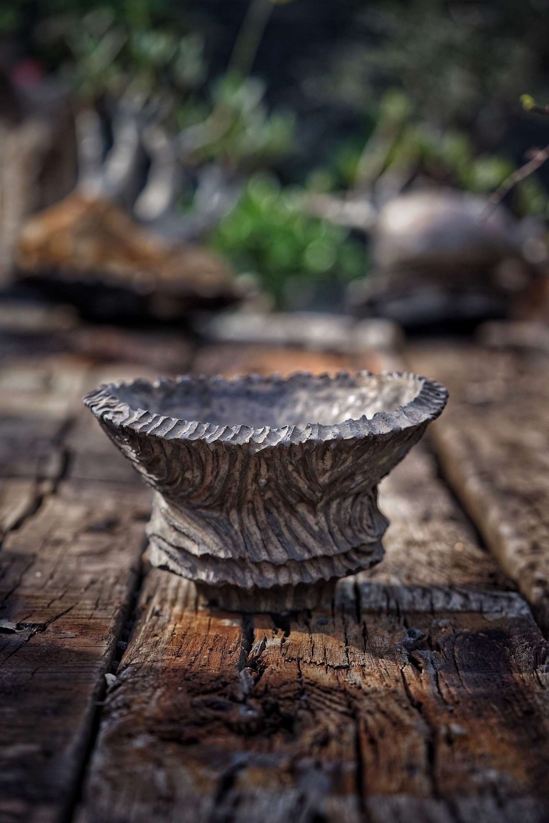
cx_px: 274
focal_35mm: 90
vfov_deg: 22.6
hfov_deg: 15.2
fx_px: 2059
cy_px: 412
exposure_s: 1/1000
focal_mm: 90
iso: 500
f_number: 4
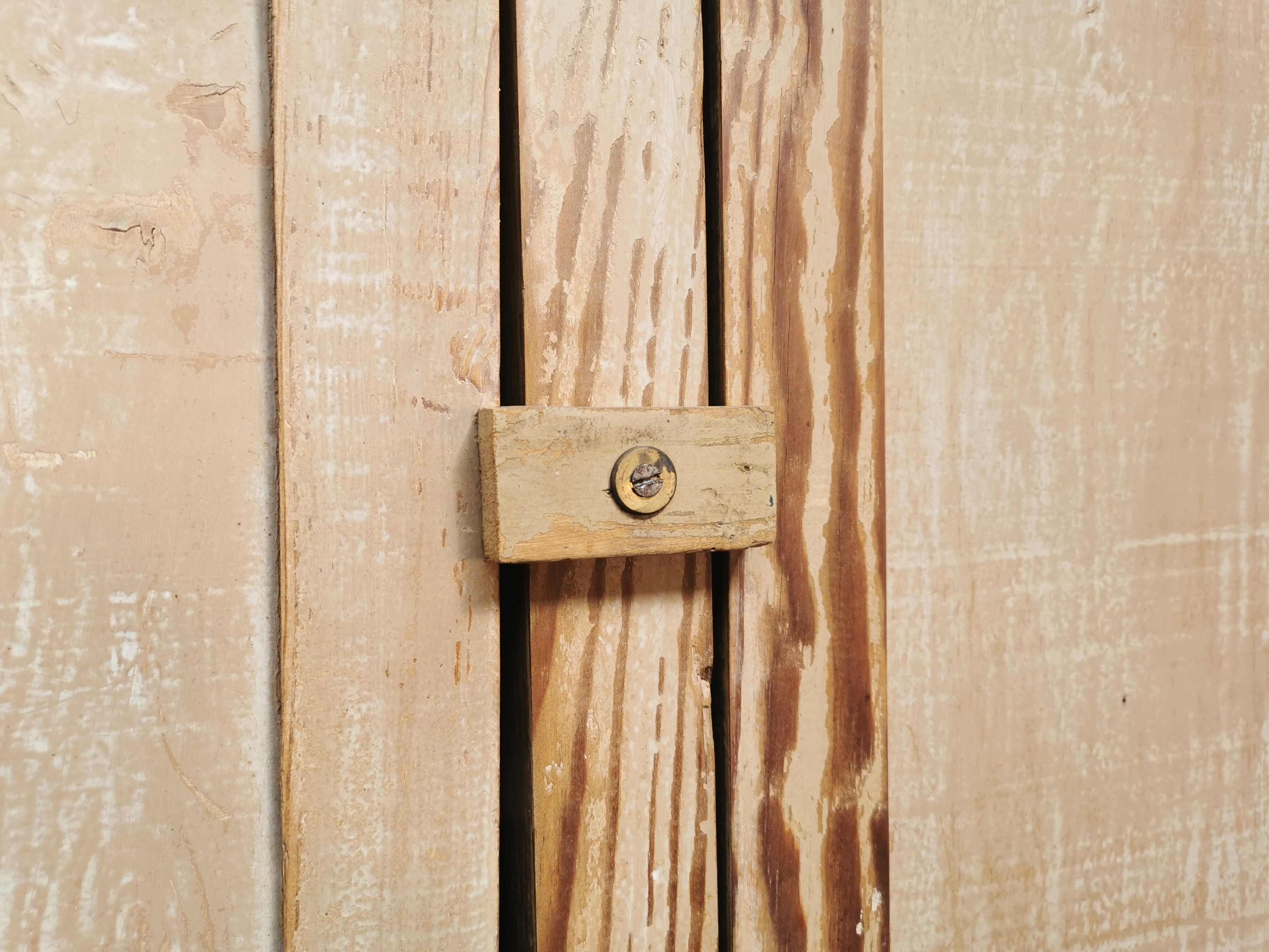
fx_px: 990
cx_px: 634
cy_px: 476
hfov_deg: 65.3
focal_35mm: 27
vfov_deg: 51.4
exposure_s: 1/167
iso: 50
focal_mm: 5.58
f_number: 1.8
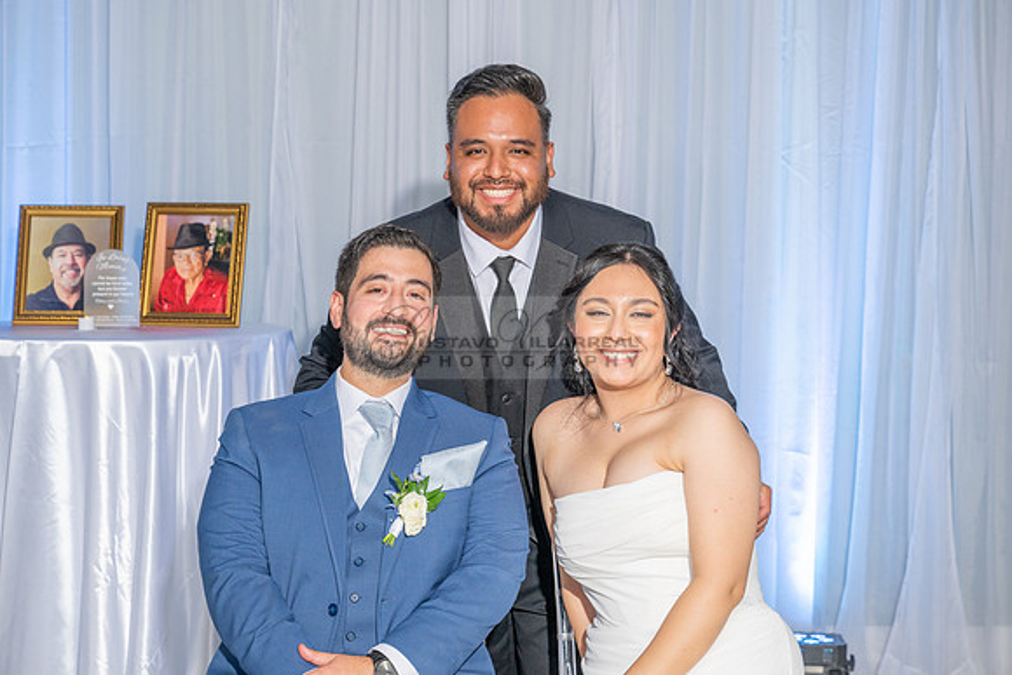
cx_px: 506
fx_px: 1968
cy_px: 338
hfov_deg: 28.8
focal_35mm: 70
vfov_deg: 19.5
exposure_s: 1/160
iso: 800
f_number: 5.6
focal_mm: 70
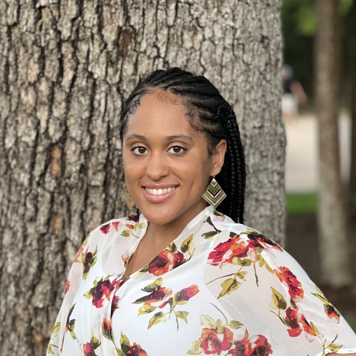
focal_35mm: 127
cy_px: 306
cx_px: 179
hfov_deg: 13.7
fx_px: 1478
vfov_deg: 13.6
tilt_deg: -8.3
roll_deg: +1.5
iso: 250
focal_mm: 9
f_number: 2.8
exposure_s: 1/87
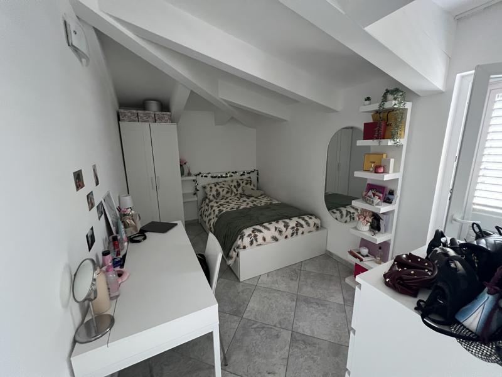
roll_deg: +0.1
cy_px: 188
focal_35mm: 13
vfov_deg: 89.9
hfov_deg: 106.2
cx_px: 251
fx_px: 189
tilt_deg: -10.3
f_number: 1.8
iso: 640
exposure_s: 1/60
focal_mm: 1.57
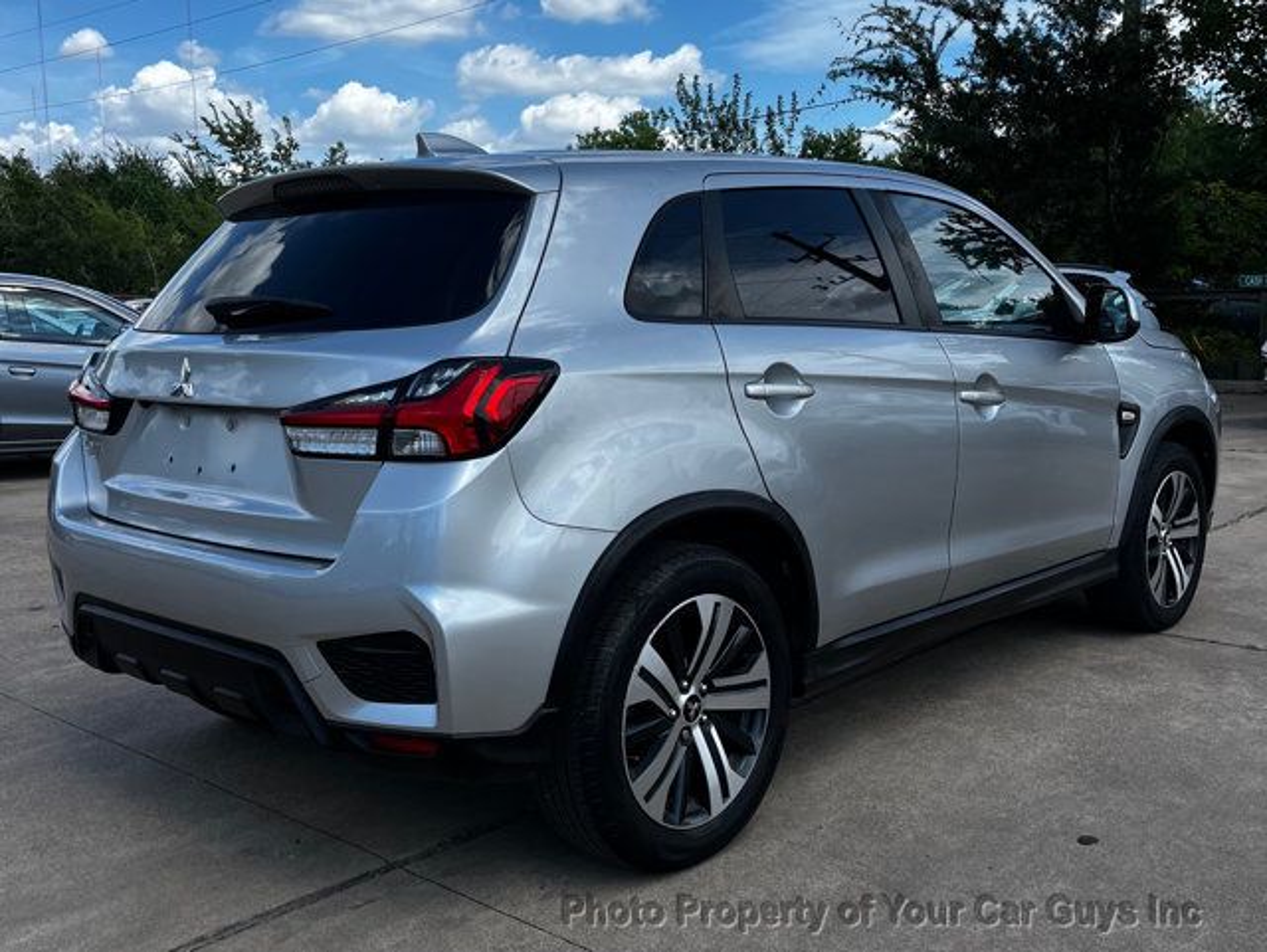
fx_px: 952
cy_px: 476
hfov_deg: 67.3
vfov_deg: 53.1
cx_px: 634
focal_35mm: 26
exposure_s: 1/2632
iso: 50
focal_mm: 5.1
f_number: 1.6
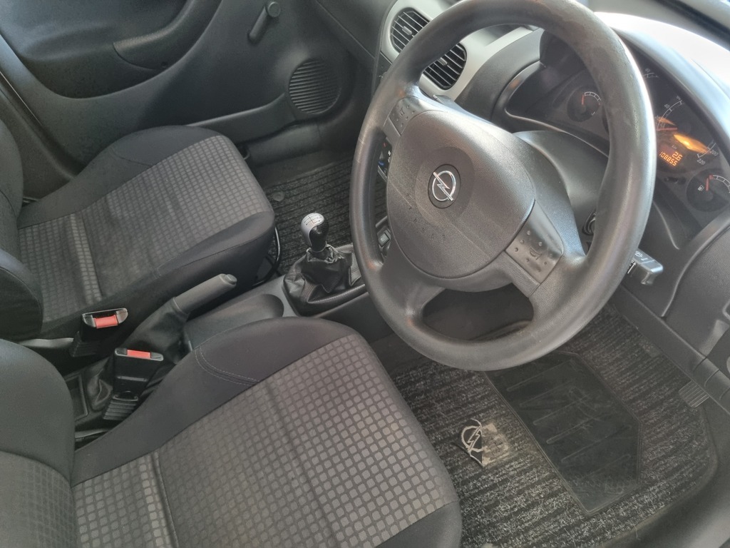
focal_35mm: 26
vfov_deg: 53.1
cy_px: 274
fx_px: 548
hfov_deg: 67.3
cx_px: 365
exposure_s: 1/25
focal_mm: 5.4
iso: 640
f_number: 1.8
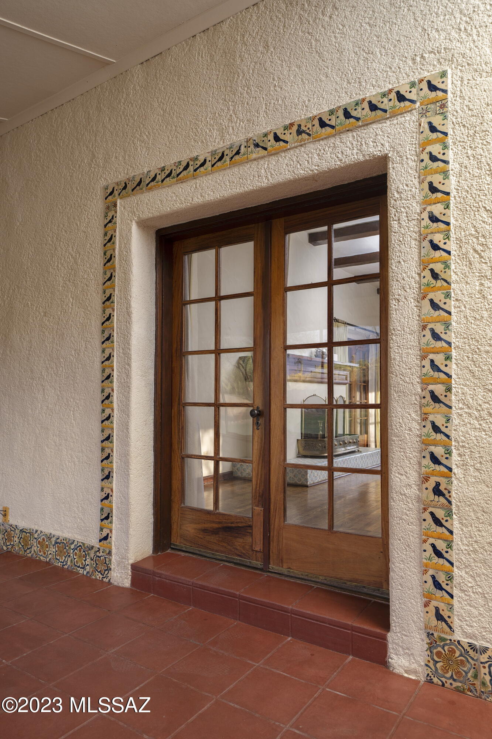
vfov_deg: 73.8
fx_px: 492
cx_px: 246
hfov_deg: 53.1
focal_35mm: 24
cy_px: 370
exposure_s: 1/40
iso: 200
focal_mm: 24
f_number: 5.6
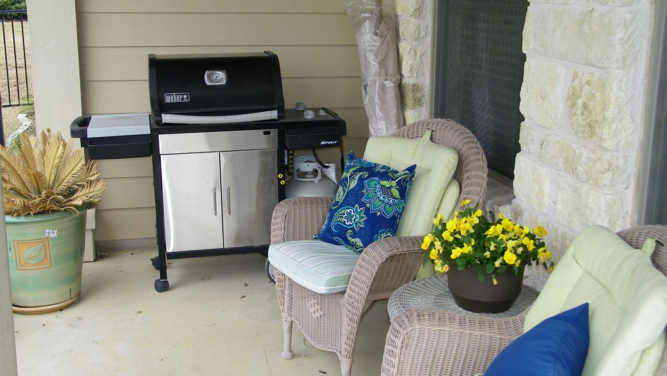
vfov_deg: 26.5
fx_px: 796
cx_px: 334
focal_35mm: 45
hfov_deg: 45.5
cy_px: 197
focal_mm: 7.2
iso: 80
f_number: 3.8
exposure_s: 1/250
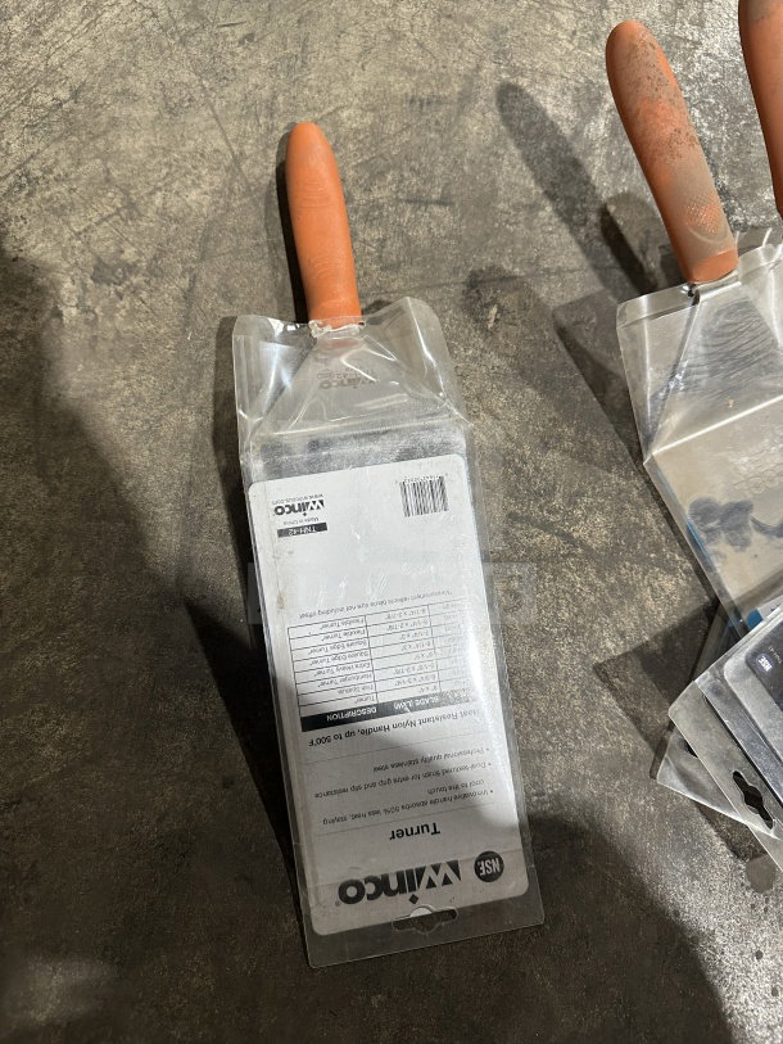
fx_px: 724
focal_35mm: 24
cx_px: 392
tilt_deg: -75.0
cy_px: 522
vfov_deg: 71.6
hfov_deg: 56.8
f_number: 1.78
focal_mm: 6.86
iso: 400
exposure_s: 1/60
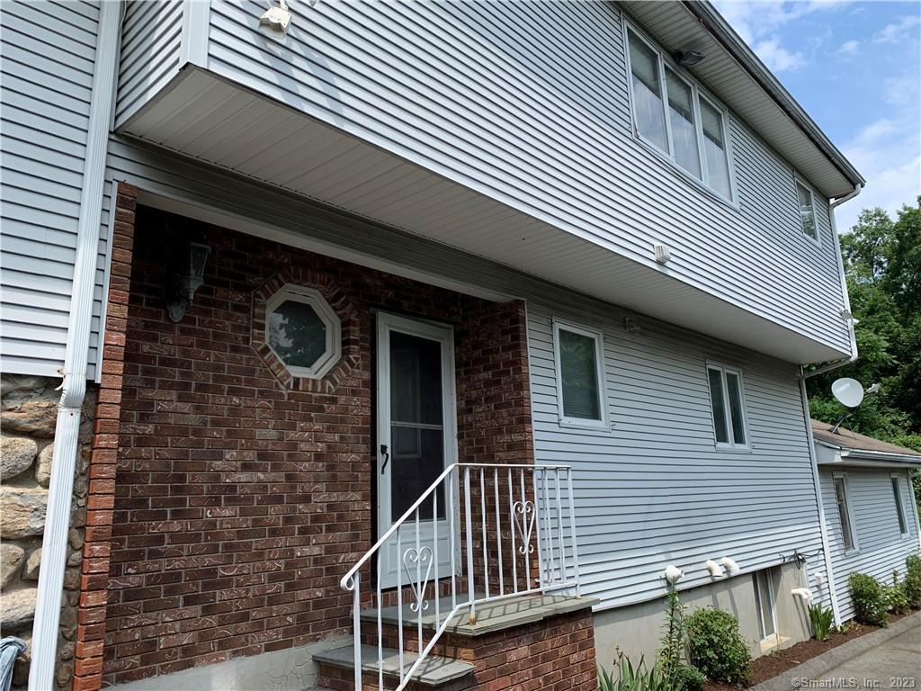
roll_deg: +1.9
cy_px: 346
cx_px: 460
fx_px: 692
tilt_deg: +12.7
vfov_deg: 53.1
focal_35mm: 26
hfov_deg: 67.3
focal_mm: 4.25
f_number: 1.8
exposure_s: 1/1406
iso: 25
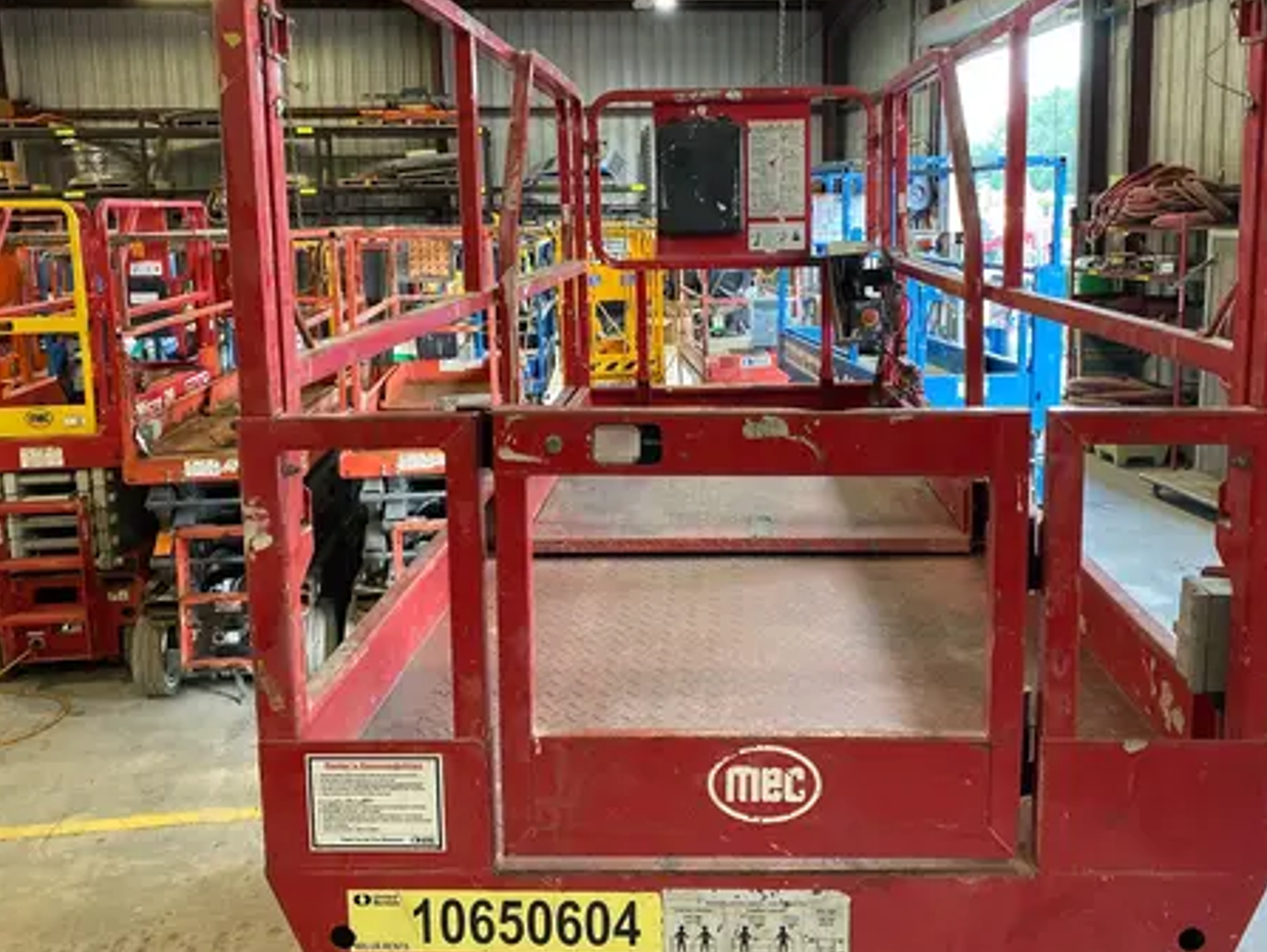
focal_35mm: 32
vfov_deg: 44.0
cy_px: 373
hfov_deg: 56.7
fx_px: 1172
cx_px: 683
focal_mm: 4.25
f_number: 1.8
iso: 320
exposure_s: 1/60
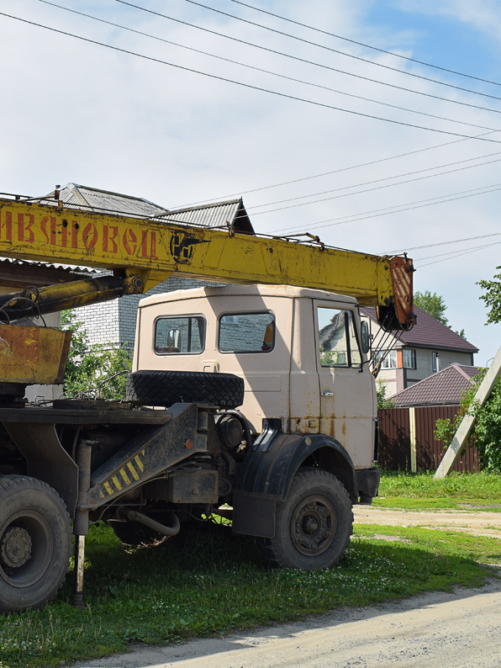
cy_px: 335
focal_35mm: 61
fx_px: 1177
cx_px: 18
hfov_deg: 23.2
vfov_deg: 31.7
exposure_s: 1/640
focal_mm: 28
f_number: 6.3
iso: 200
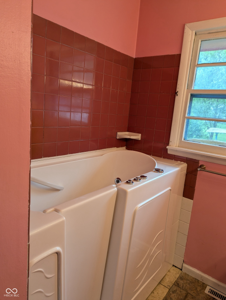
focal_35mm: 24
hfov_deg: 56.9
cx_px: 113
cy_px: 150
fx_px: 208
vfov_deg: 71.5
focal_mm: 6.81
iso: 36
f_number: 1.85
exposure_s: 1/60
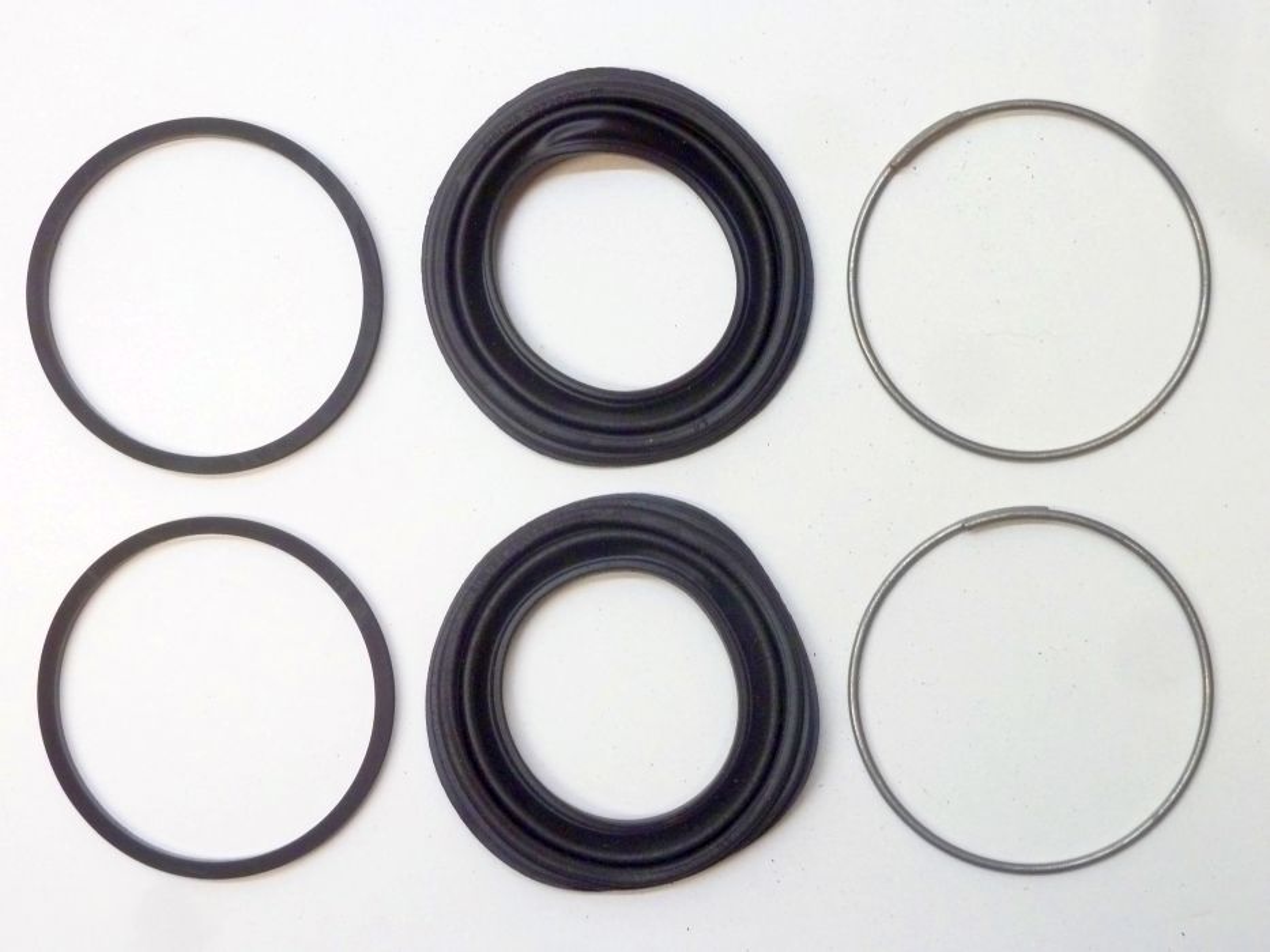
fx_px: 2312
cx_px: 635
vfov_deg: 23.3
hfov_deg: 30.7
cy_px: 476
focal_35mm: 63
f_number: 4
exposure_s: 1/25
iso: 400
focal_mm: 10.3
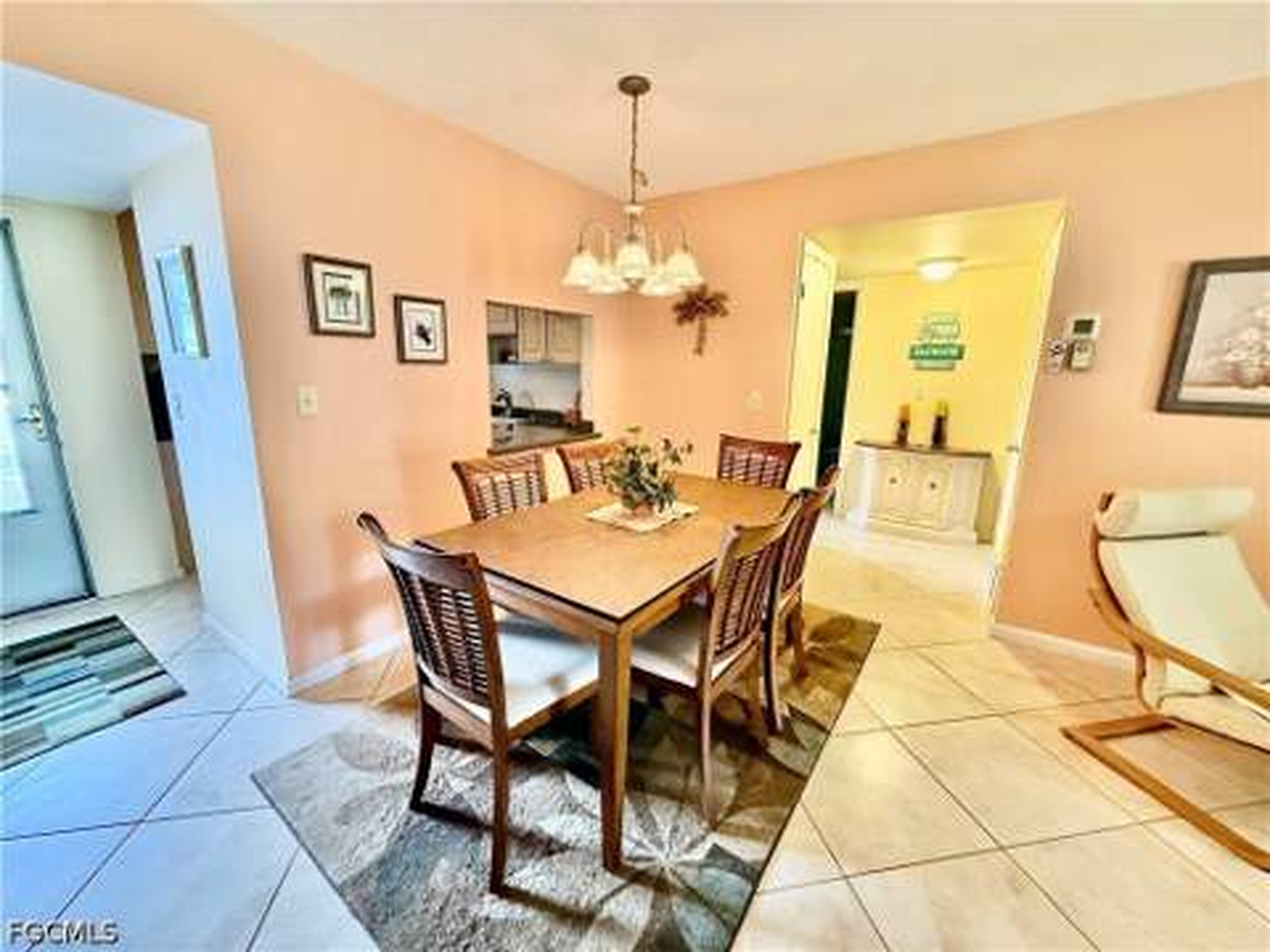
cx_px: 635
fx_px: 514
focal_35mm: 14
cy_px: 476
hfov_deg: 102.1
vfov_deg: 85.7
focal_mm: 2.22
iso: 400
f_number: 2.2
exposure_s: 1/60
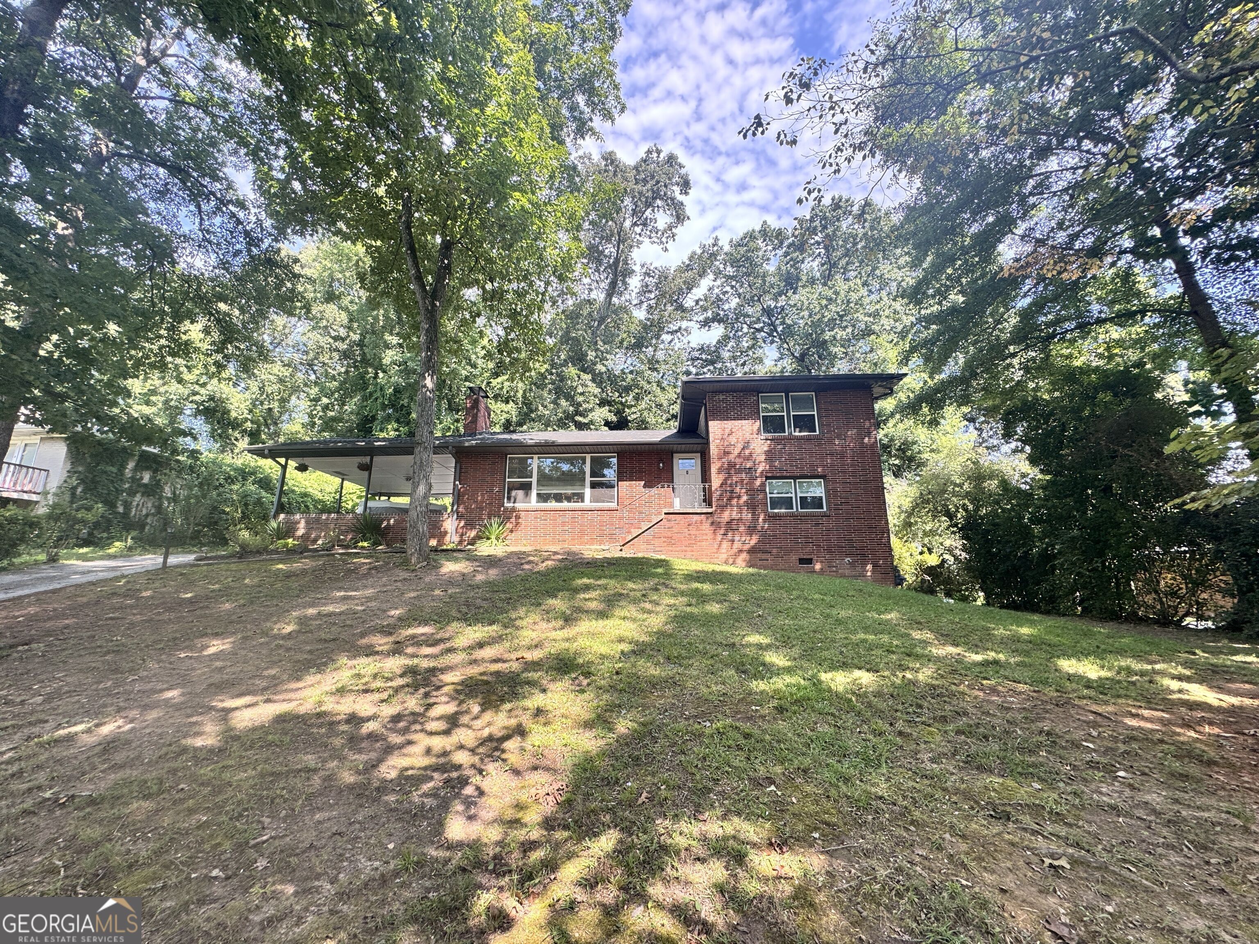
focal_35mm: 14
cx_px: 630
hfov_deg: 102.1
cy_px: 472
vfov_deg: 85.7
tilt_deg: +14.4
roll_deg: -0.1
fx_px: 509
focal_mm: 2.22
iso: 40
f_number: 2.2
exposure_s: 1/207
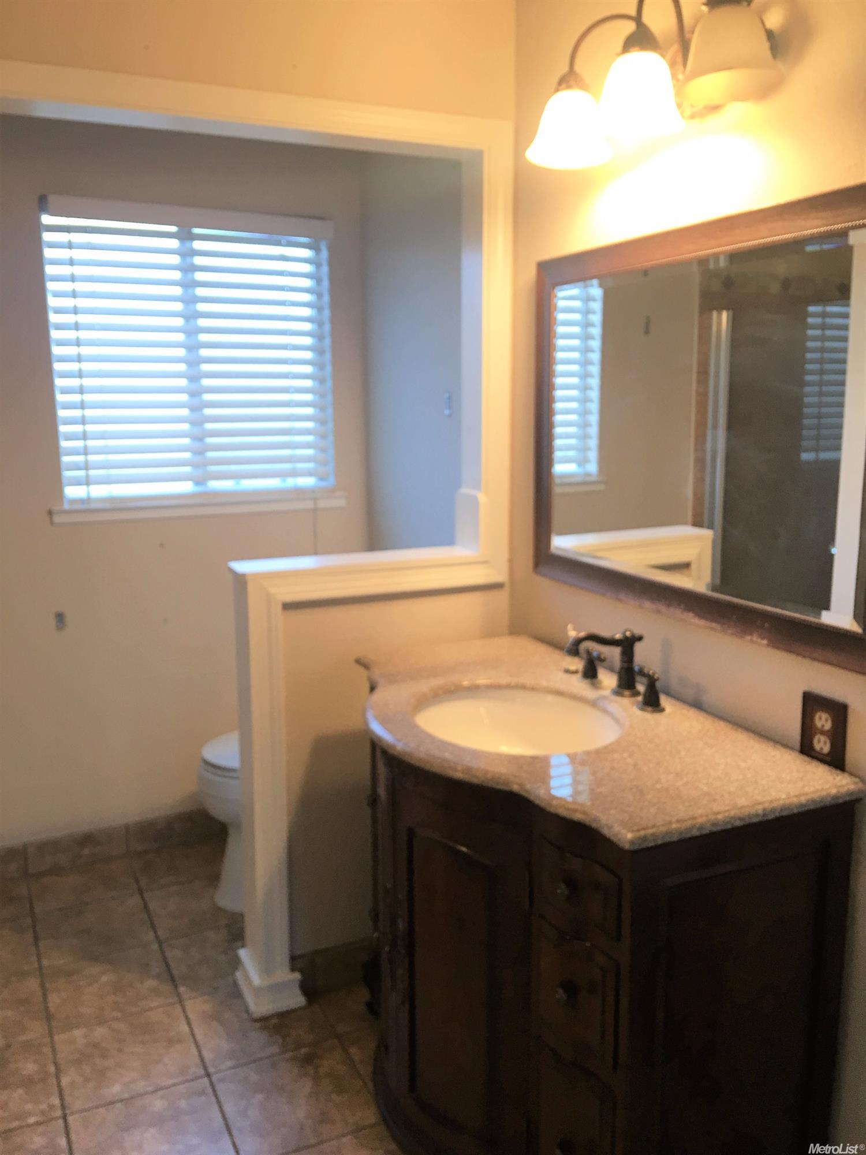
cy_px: 578
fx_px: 967
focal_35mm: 29
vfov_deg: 61.7
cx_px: 433
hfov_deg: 48.2
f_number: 2.2
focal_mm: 4.15
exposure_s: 1/15
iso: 25
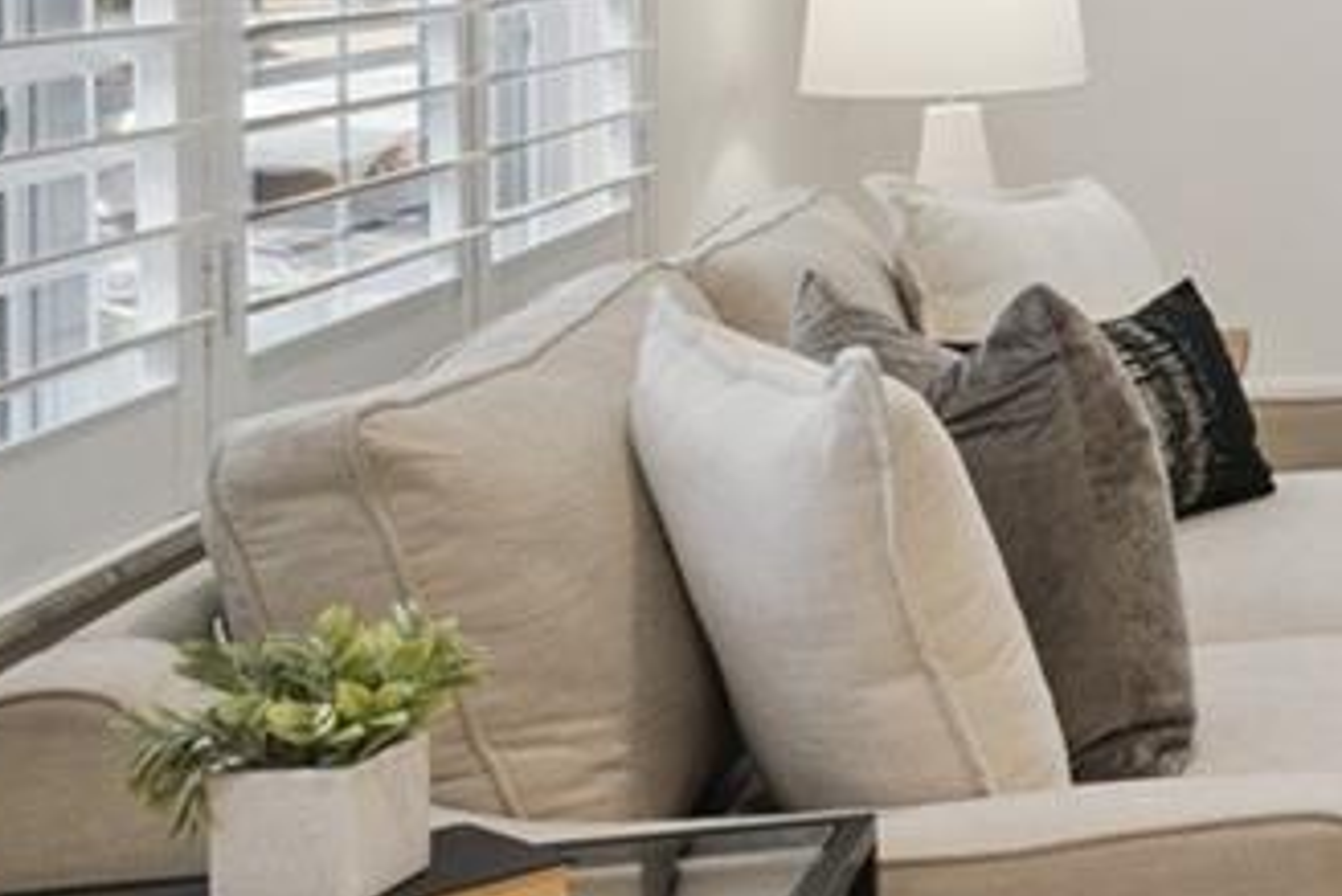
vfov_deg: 16.7
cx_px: 2164
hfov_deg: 20.9
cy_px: -188
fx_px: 2909
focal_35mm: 78
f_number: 10
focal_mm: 16
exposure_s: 1/60
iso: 800
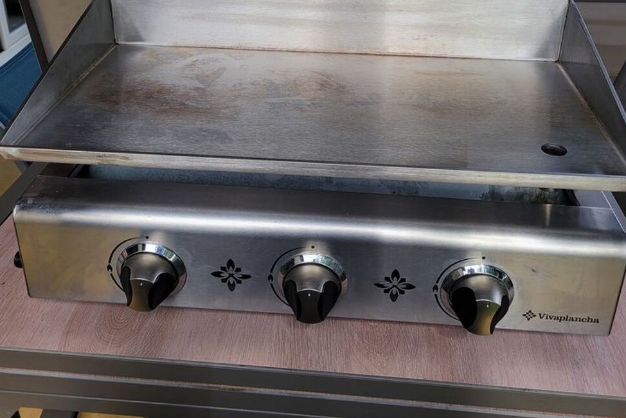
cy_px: 60
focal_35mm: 37
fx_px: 644
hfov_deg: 51.9
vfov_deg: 34.4
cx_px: 317
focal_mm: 5.4
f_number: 1.8
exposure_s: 1/677
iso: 40
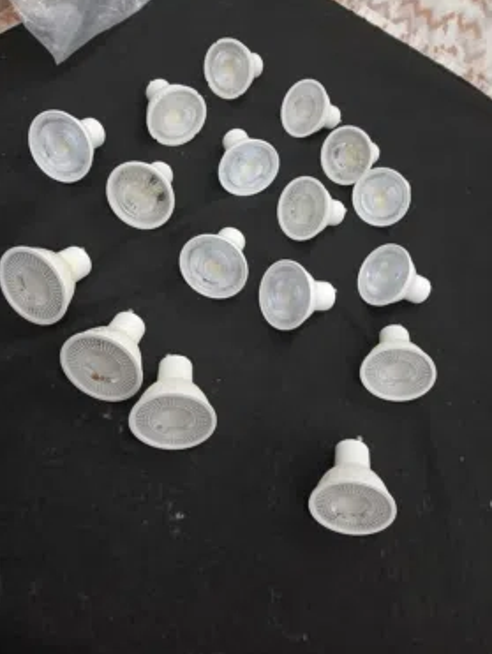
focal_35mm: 28
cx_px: 229
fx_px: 530
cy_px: 307
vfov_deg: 63.3
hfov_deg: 49.8
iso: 250
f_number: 1.8
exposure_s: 1/33.3
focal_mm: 3.98
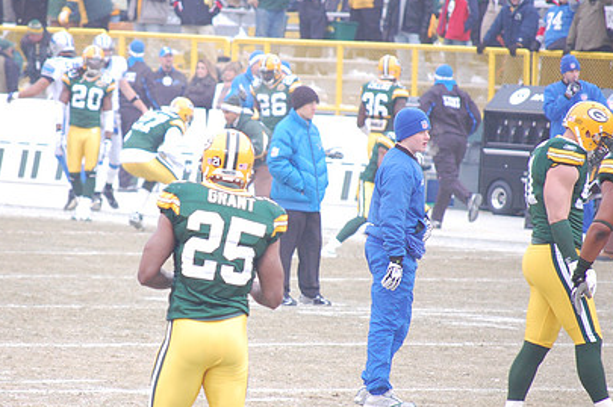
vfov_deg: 3.2
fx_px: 7313
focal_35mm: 430
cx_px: 224
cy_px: 209
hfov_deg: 4.8
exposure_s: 1/320
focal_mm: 200
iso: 800
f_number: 5.6
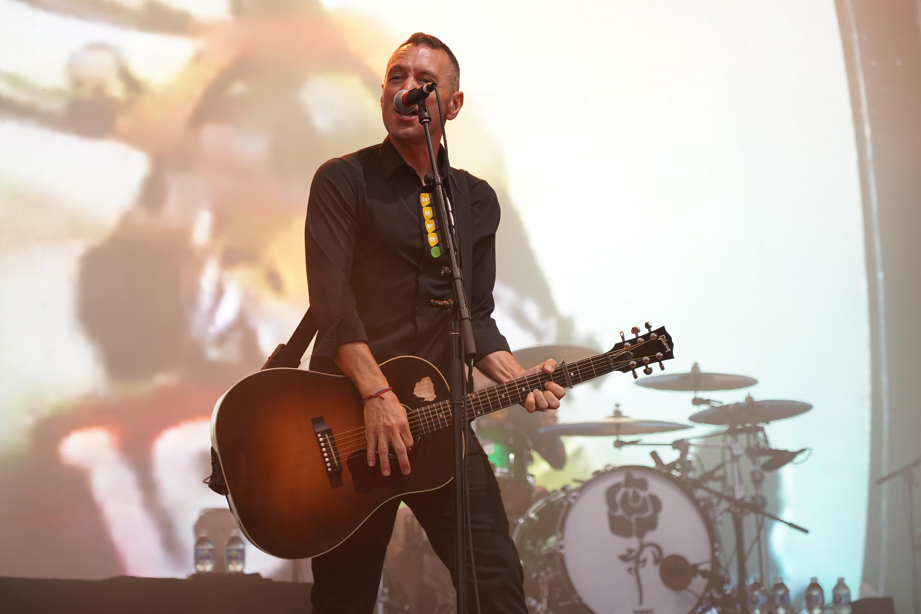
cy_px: 307
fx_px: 2686
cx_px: 460
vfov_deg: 13.0
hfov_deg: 19.5
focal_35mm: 105
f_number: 4
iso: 640
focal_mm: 105
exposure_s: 1/125
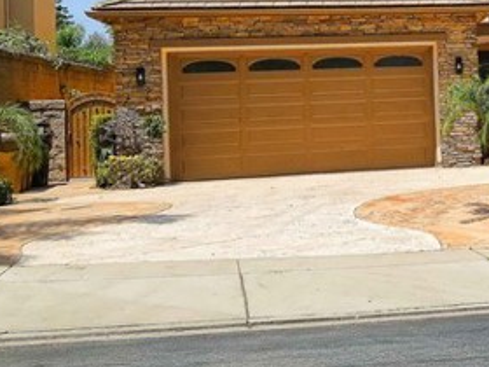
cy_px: 53
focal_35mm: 81
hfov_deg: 19.9
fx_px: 1144
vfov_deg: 18.0
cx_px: 788
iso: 400
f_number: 8
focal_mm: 15.1
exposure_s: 1/1700
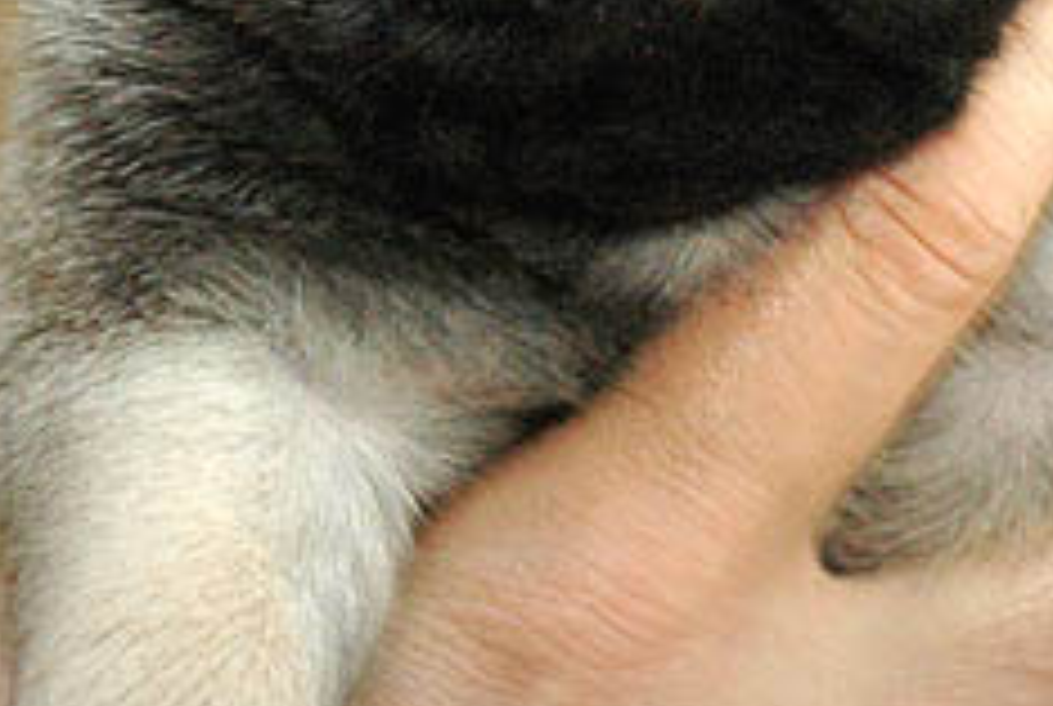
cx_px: 936
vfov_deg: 6.9
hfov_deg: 10.2
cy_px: 63
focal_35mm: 200
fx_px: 5861
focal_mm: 52
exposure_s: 1/60
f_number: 5.6
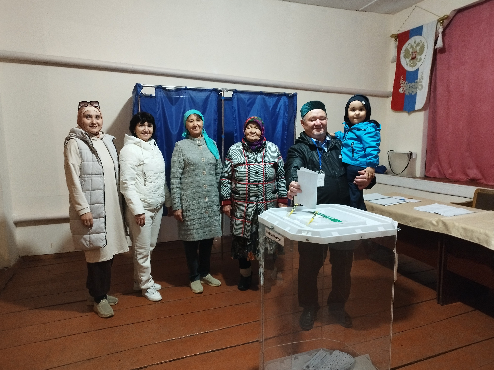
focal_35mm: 24
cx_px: 247
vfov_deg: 56.8
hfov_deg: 71.6
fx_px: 343
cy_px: 185
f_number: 1.89
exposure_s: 1/33.3
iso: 1000
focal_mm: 5.89
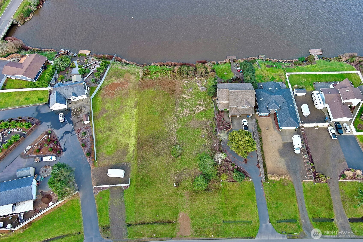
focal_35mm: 29
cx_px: 182
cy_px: 121
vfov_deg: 45.0
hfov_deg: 63.7
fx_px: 292
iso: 100
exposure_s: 1/117
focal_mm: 10.57
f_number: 2.8
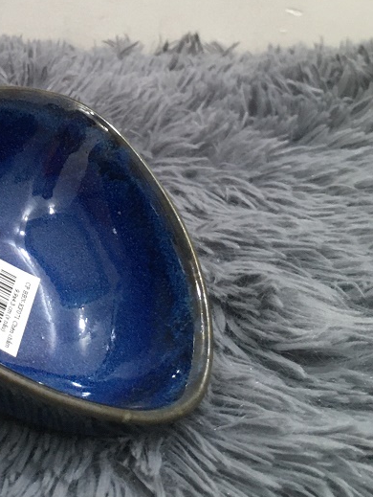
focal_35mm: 67
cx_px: -11
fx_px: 961
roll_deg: -2.0
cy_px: 102
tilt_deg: -16.7
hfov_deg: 21.1
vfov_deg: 28.4
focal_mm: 4.15
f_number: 2.2
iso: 125
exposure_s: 1/33
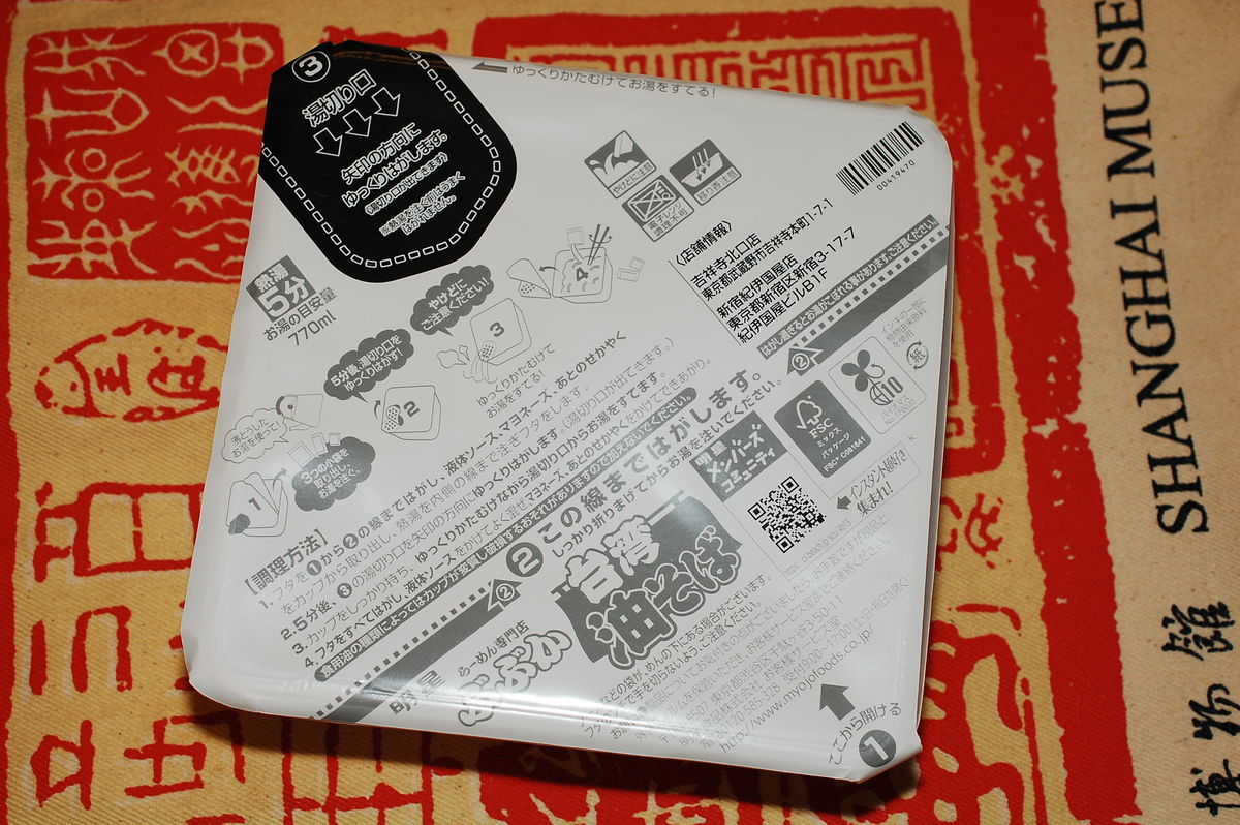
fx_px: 2065
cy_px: 412
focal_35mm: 60
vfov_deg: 22.6
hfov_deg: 33.4
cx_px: 620
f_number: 8
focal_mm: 40
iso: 200
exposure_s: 1/60
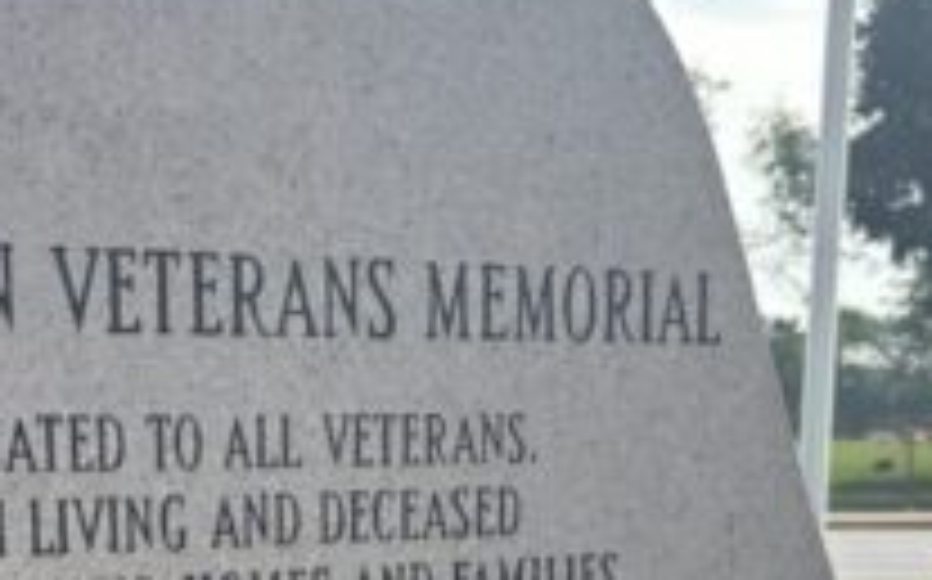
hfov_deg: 25.4
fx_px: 2030
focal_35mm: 80
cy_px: 926
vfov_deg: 14.9
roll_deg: +1.1
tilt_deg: -12.3
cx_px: 198
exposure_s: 1/2639
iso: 64
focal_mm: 5.96
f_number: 1.6
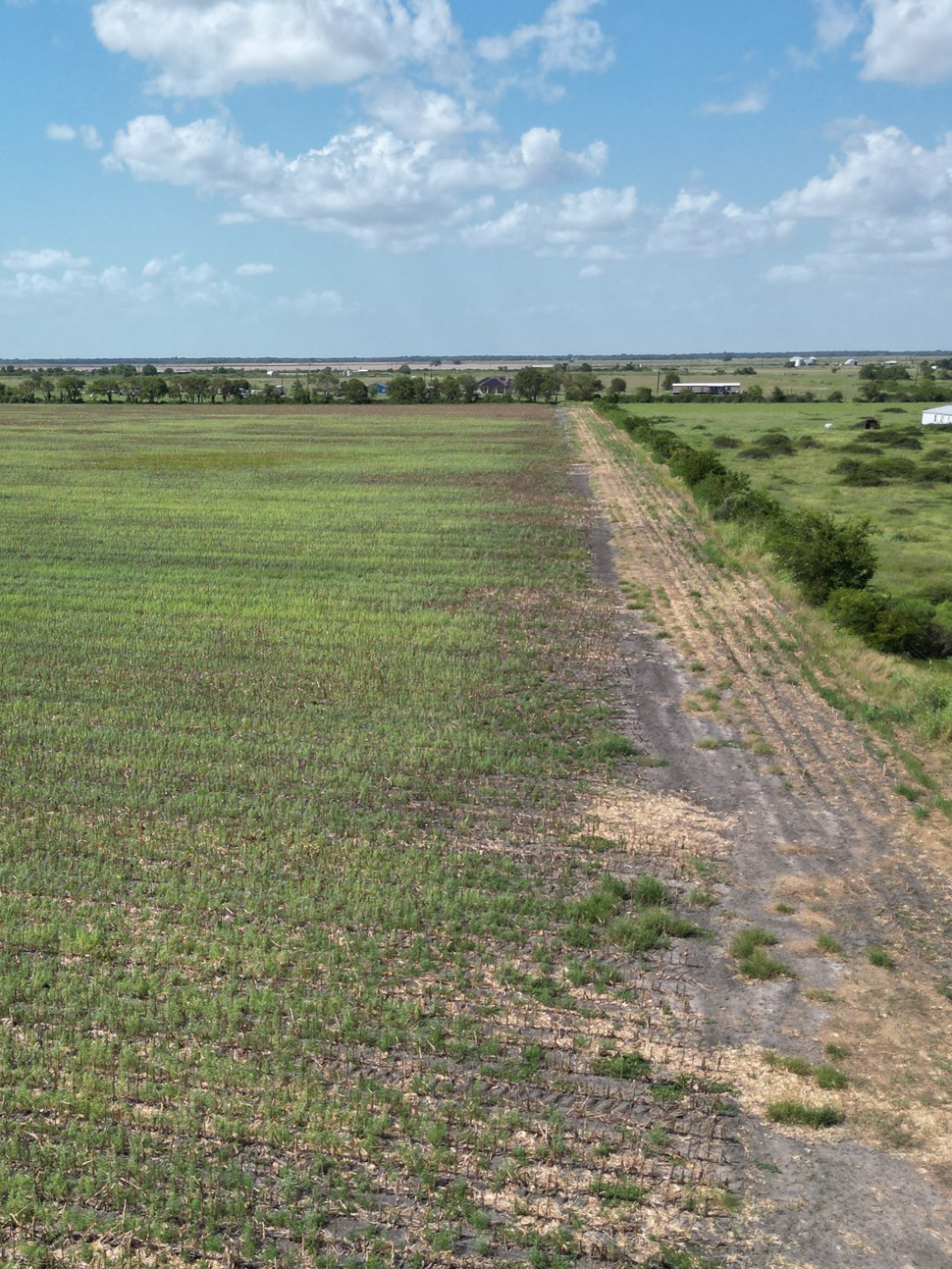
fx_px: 1393
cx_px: 159
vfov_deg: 48.8
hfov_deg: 36.2
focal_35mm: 38
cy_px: 717
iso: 100
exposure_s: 1/3000
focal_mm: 6.72
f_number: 1.7
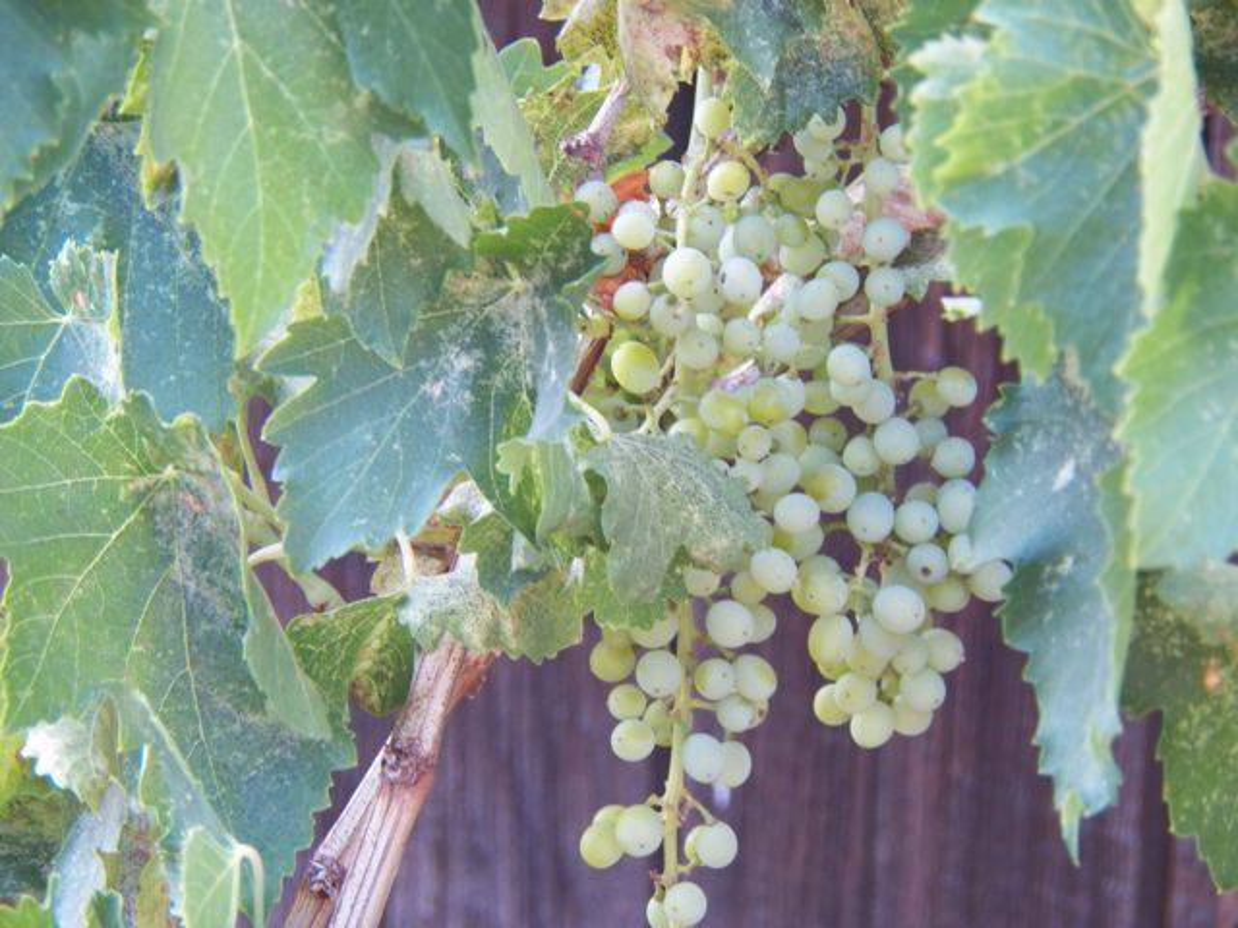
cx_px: 619
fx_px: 11516
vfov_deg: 4.6
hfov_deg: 6.2
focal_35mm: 322
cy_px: 464
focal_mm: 57.7
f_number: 4
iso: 320
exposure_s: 1/60
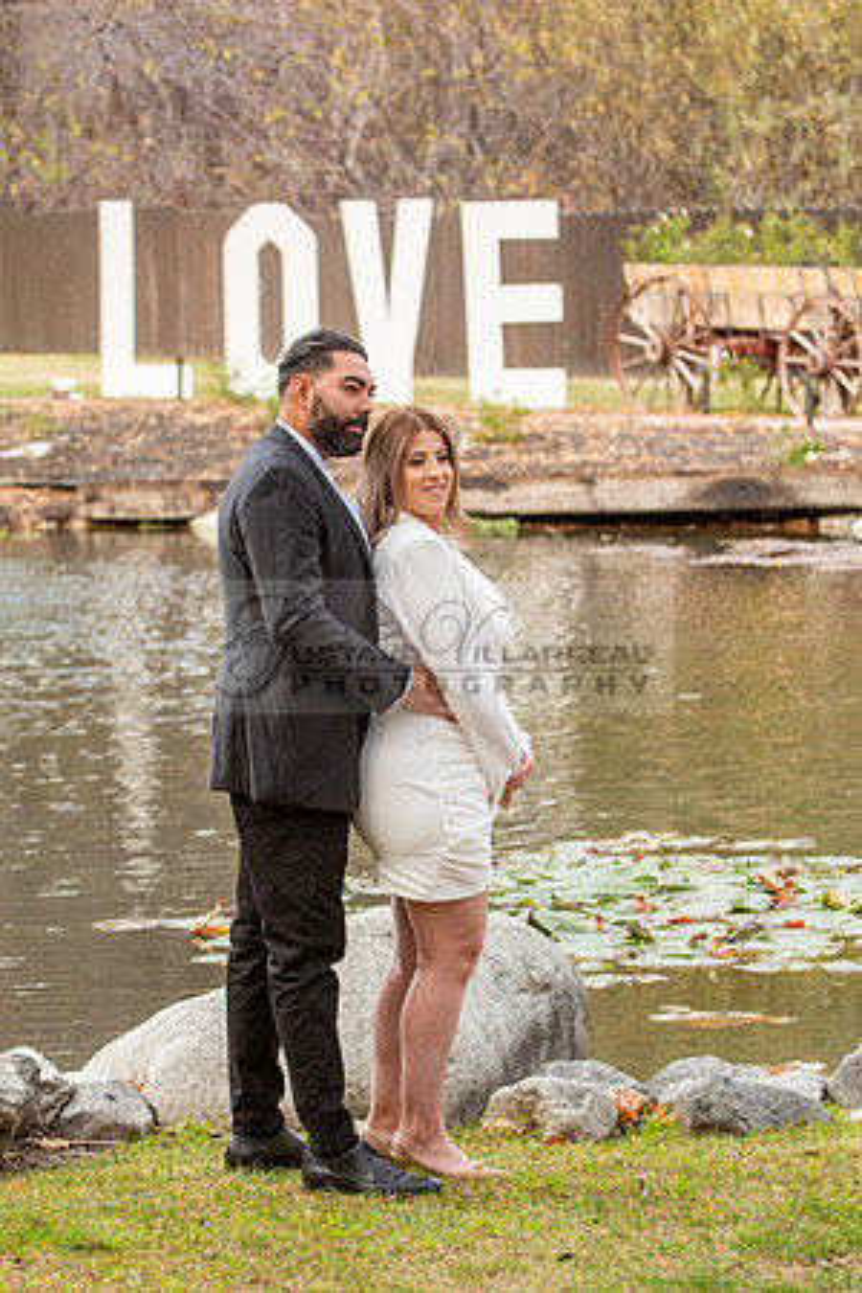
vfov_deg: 13.5
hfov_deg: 9.0
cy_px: 727
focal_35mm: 152
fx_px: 5451
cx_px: 317
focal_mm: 90
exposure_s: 1/200
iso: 250
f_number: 3.5
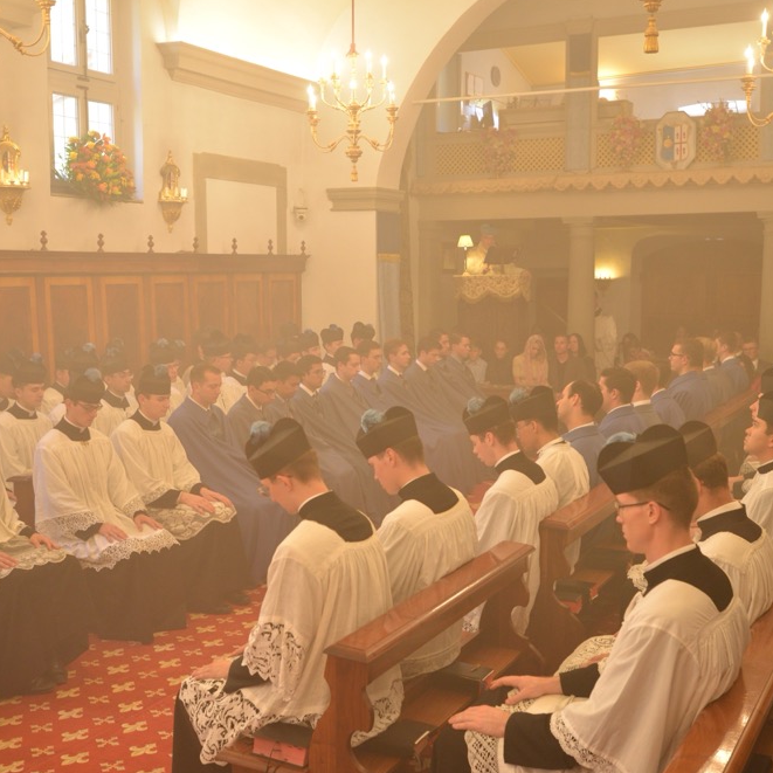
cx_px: 392
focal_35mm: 45
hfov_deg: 37.6
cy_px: 387
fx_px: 1137
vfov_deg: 37.6
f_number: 4.5
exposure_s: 1/80
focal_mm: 35
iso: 1600
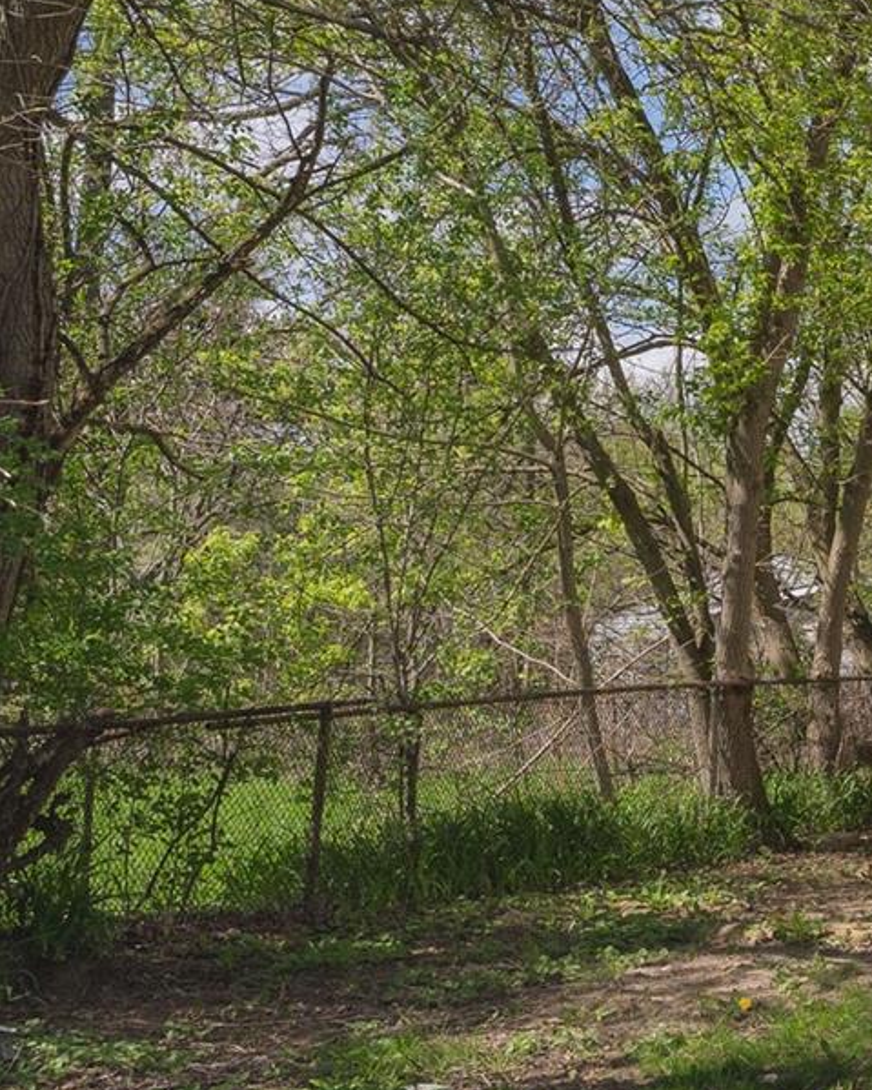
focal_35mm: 77
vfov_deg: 24.7
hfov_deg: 15.4
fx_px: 2485
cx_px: 1804
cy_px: 611
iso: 200
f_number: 8
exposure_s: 1/1000
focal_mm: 24
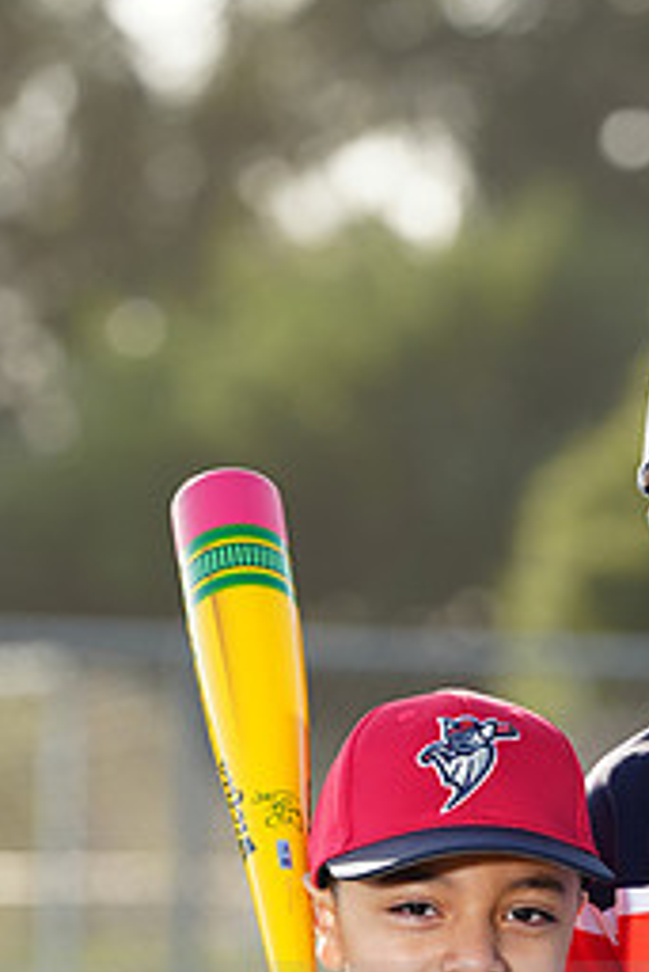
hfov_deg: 3.4
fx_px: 10909
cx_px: 670
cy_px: 1014
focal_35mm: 404
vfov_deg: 5.1
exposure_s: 1/250
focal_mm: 178
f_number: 5
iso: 100
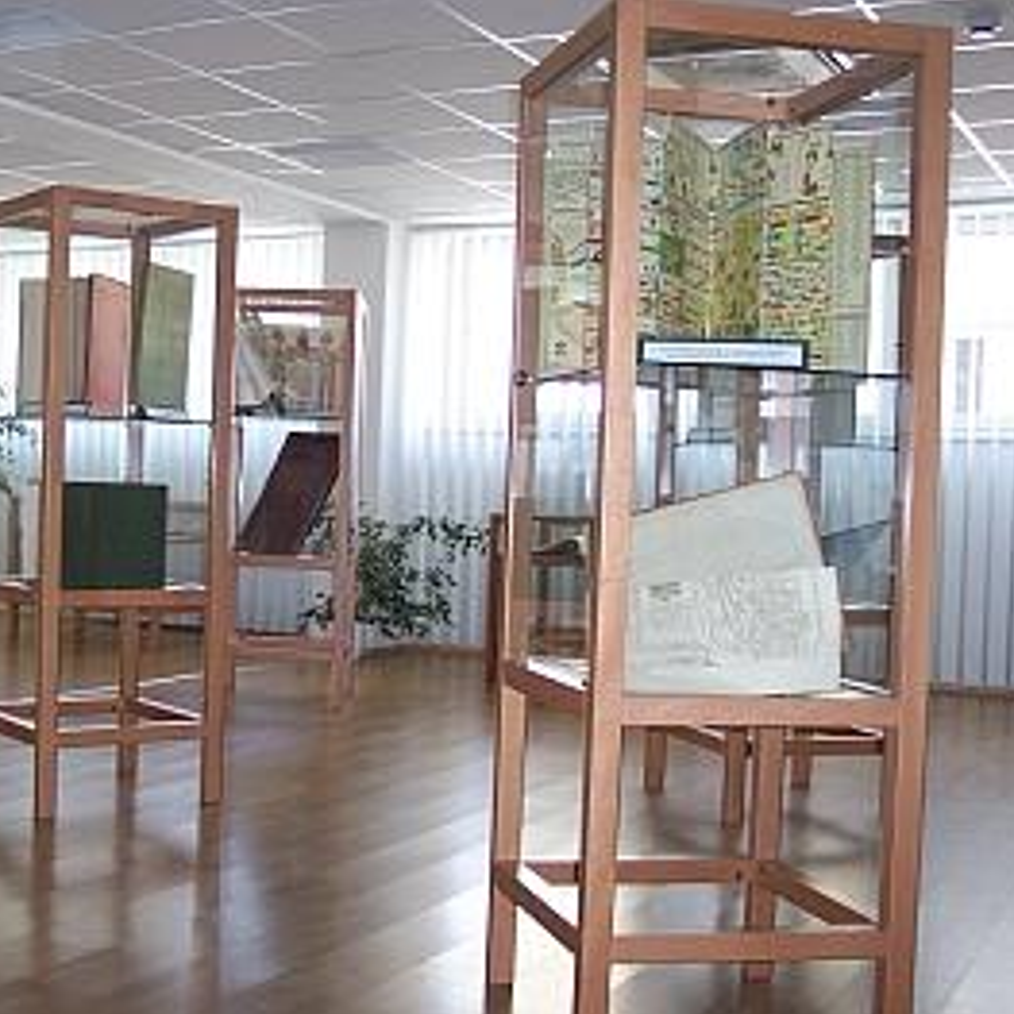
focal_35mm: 49
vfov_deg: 34.7
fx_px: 1624
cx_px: 328
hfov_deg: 34.3
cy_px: 509
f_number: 2.8
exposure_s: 1/30
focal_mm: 8
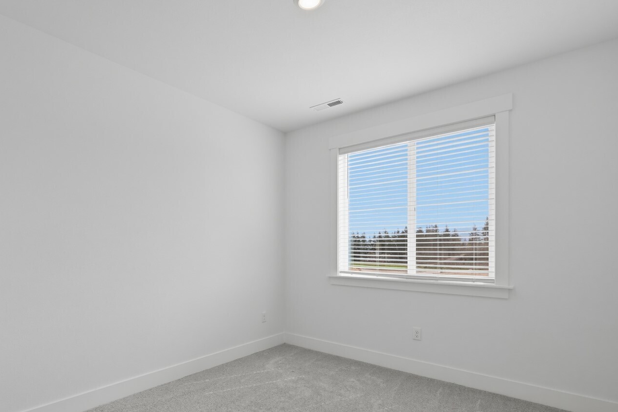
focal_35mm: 20
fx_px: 343
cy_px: 249
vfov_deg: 61.3
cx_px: 250
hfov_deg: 83.1
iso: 100
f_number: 7.1
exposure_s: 1/40
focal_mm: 15
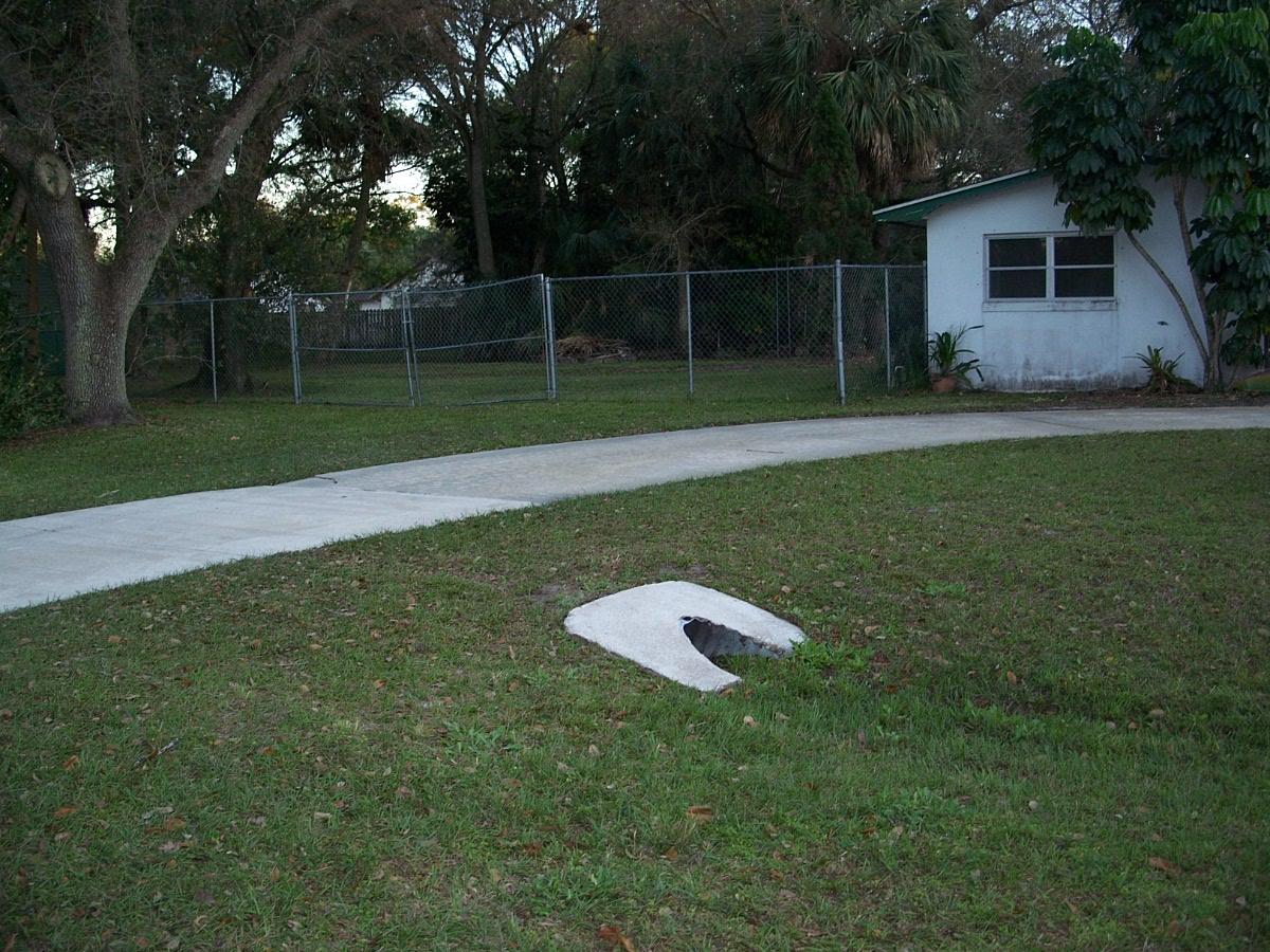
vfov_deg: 38.7
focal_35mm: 37
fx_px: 1357
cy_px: 476
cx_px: 635
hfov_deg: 50.1
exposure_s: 1/60
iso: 125
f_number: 2.8
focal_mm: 7.8
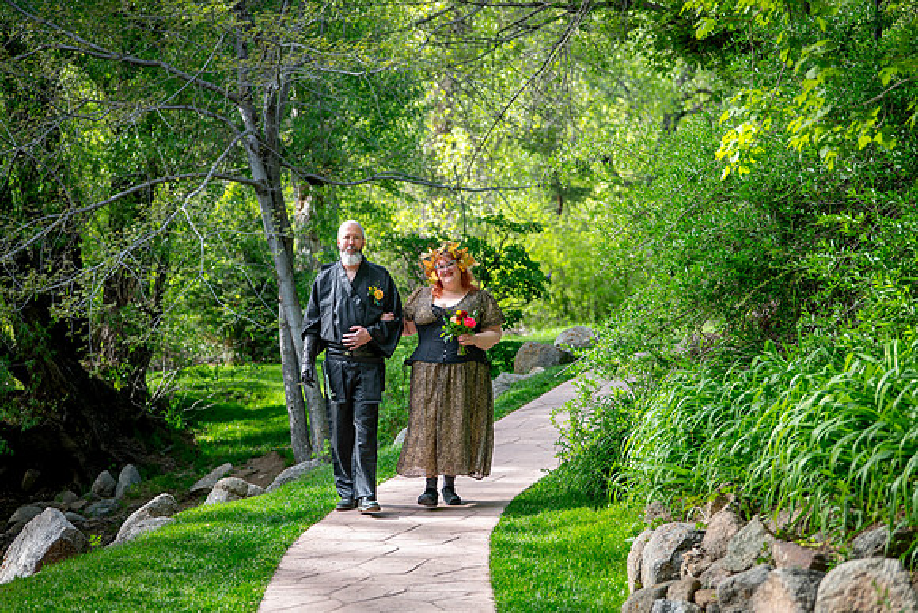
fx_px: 1969
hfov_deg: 26.2
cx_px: 453
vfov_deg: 17.7
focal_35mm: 77
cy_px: 295
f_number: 3.2
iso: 400
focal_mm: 72
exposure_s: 1/640
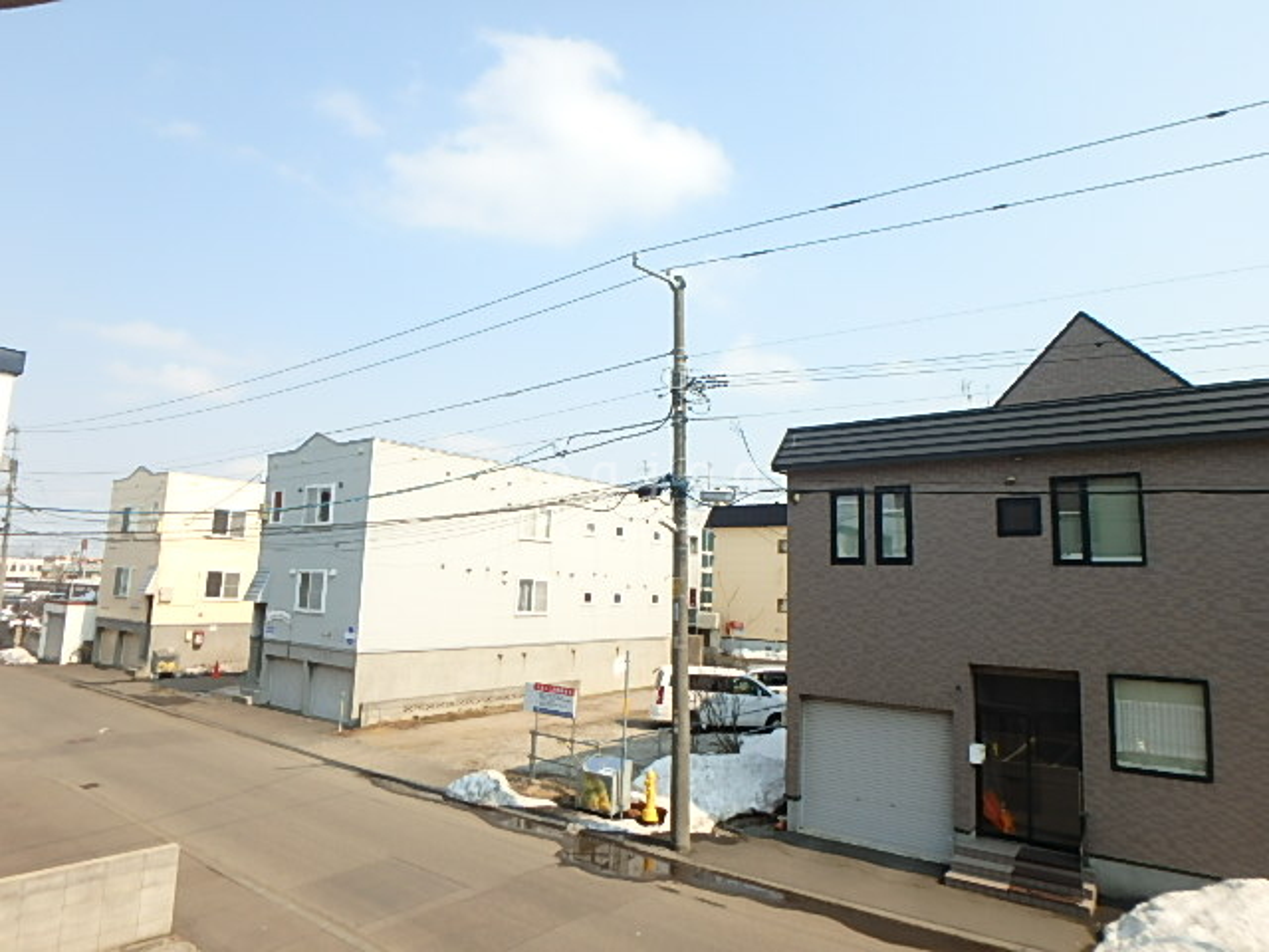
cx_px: 634
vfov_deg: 63.4
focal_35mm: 21
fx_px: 770
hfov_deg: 79.0
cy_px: 476
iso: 125
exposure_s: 1/800
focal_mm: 3.7
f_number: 3.5
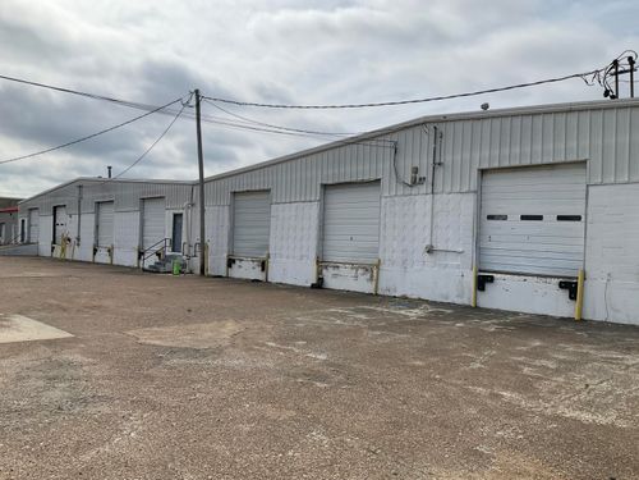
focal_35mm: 29
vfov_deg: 48.2
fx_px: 535
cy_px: 240
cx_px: 320
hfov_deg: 61.7
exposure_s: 1/4405
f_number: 1.8
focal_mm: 3
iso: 16
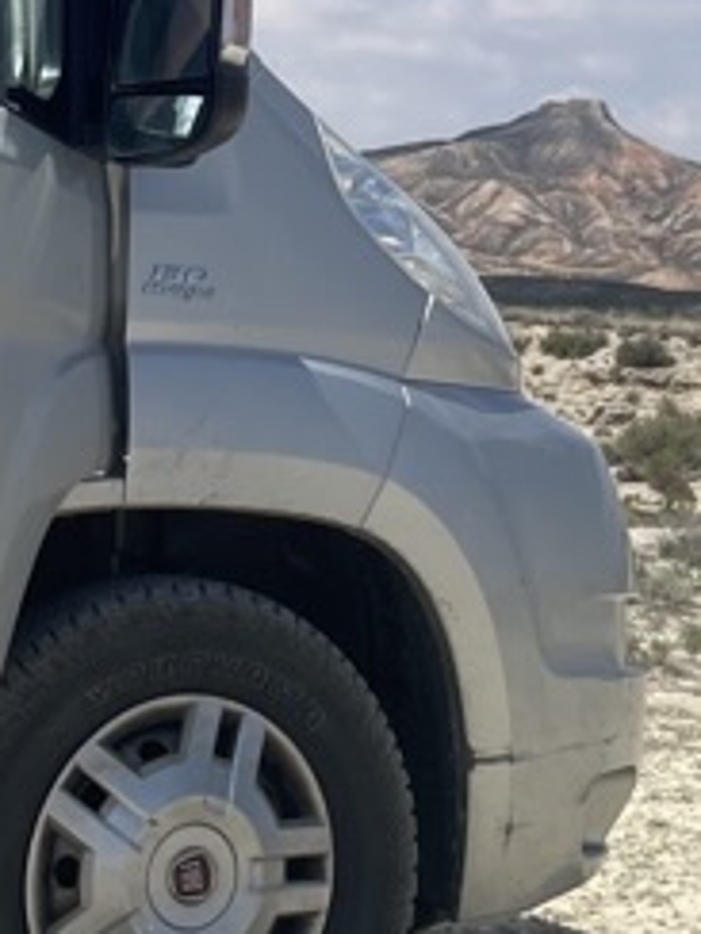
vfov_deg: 16.8
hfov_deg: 13.6
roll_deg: -3.4
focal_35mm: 109
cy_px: -348
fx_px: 2943
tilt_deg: +13.7
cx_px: 295
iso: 32
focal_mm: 4.2
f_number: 1.6
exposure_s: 1/5556
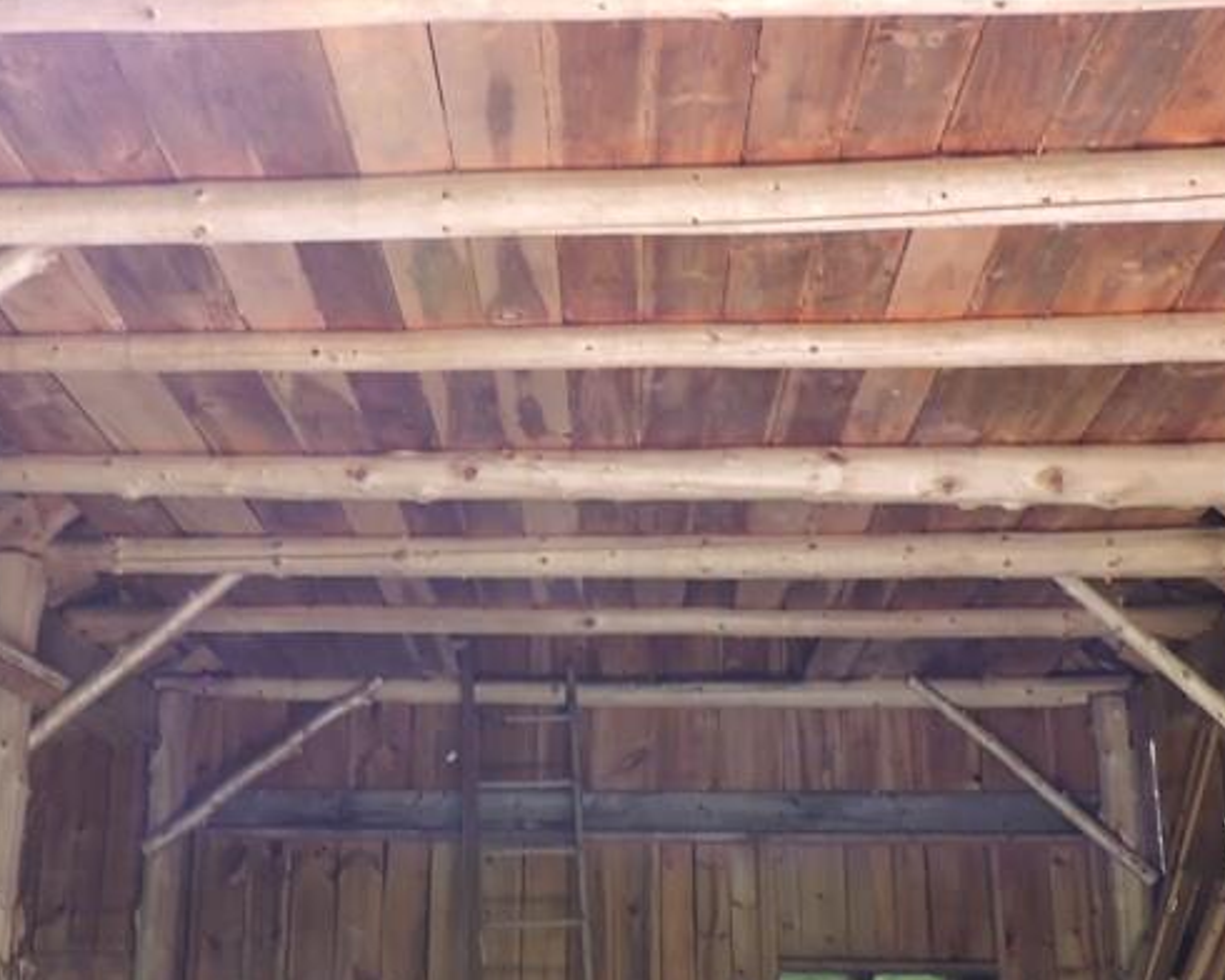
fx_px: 1777
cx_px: 462
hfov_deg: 37.8
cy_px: 450
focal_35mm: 49
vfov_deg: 30.8
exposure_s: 1/30
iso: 125
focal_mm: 4.3
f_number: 3
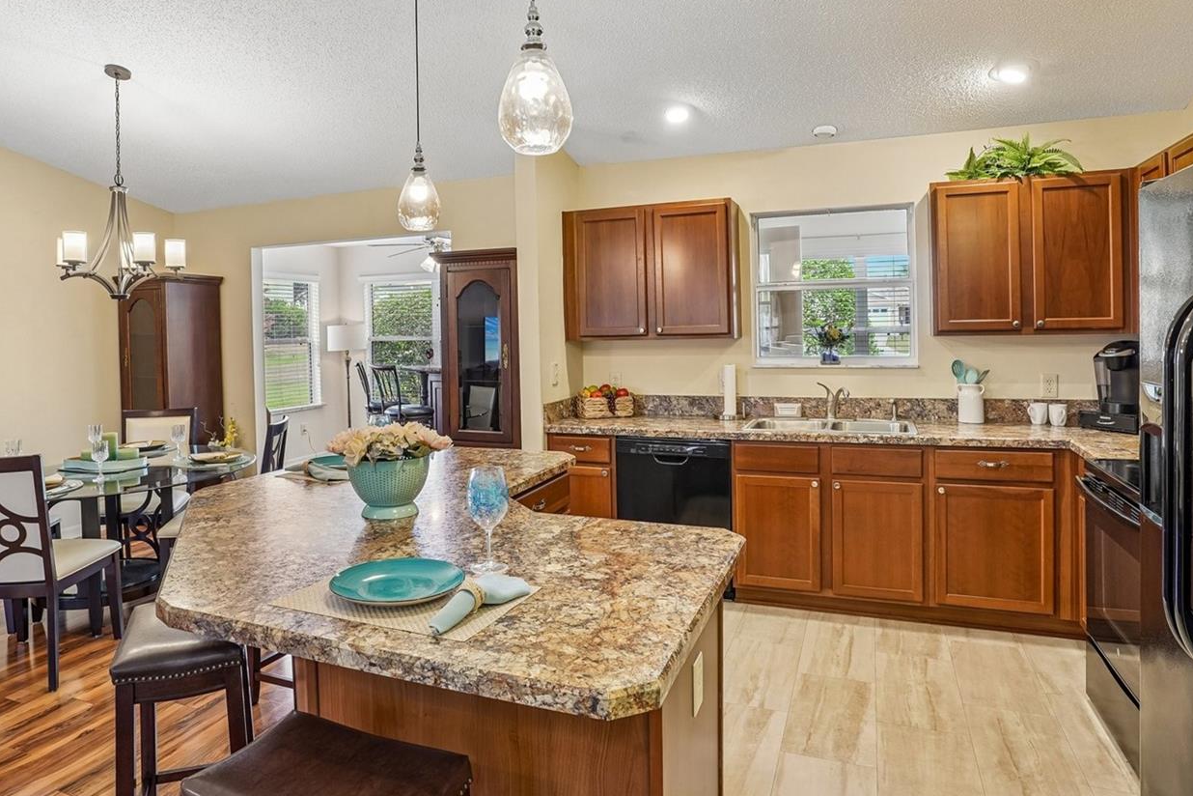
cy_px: 337
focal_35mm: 22
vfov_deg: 57.0
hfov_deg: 78.5
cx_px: 555
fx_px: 729
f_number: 9
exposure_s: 1/6
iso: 400
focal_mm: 17
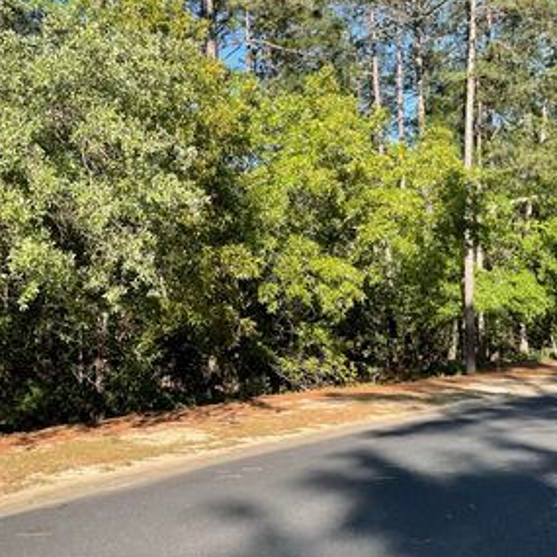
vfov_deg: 37.5
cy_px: 308
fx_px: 819
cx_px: 121
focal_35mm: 45
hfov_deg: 36.4
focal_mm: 3
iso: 16
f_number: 1.8
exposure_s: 1/635
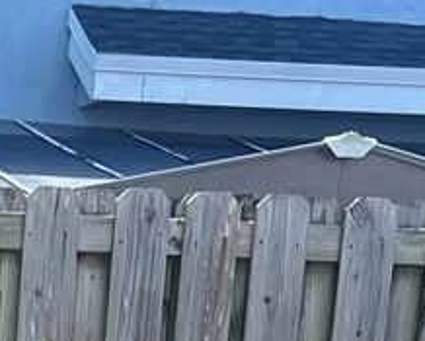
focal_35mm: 186
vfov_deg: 7.3
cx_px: -365
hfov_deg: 9.8
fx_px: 2343
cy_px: 1039
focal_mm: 5.7
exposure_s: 1/597
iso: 50
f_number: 1.5
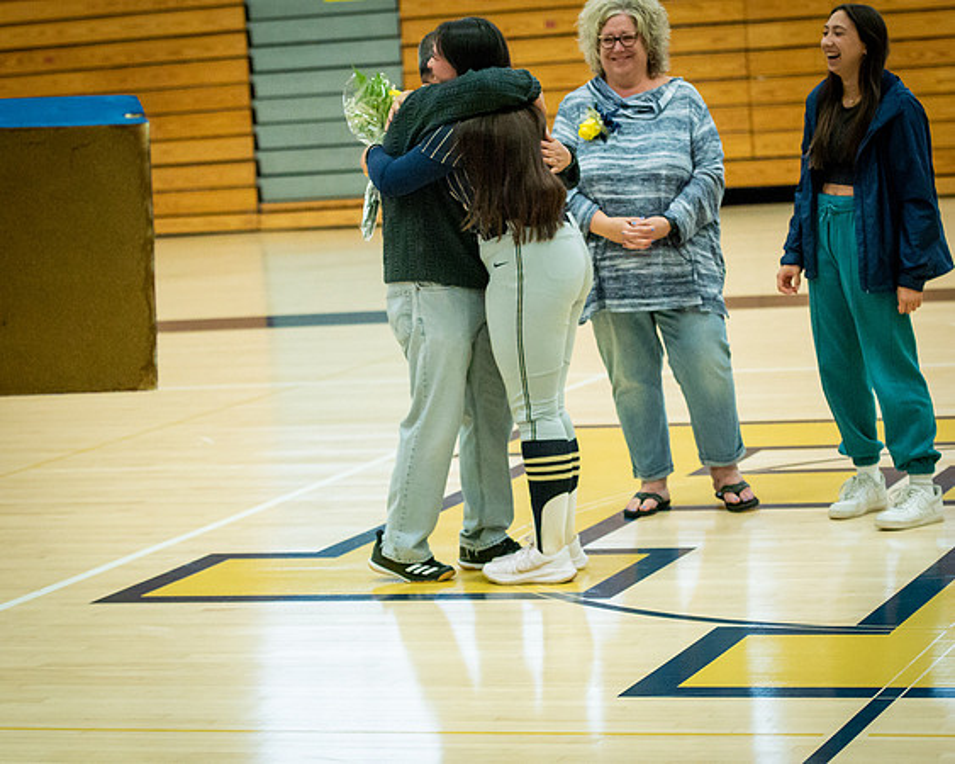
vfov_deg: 13.5
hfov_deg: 16.9
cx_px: 499
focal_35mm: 114
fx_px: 3216
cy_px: 350
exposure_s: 1/500
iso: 6400
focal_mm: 75
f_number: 4
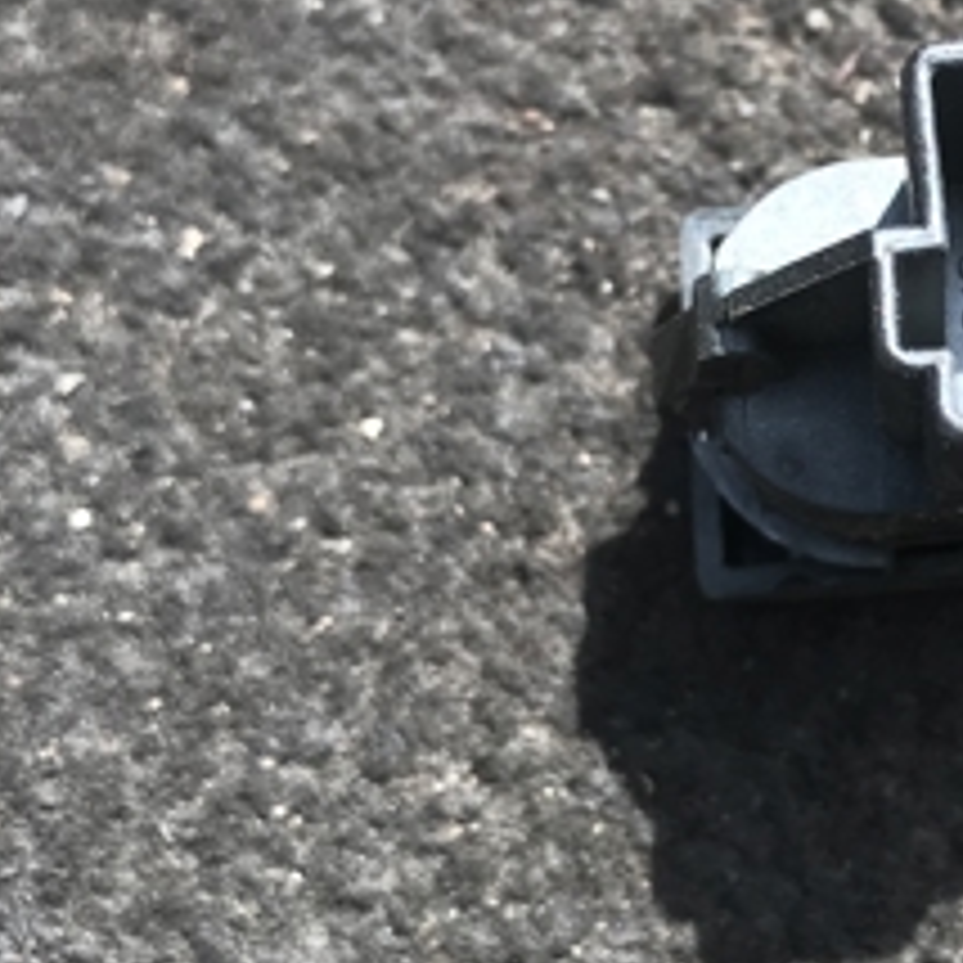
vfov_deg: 23.1
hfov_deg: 22.4
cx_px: 968
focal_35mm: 74
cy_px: 232
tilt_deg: -77.1
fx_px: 2329
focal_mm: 3.99
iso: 20
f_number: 1.8
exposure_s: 1/323
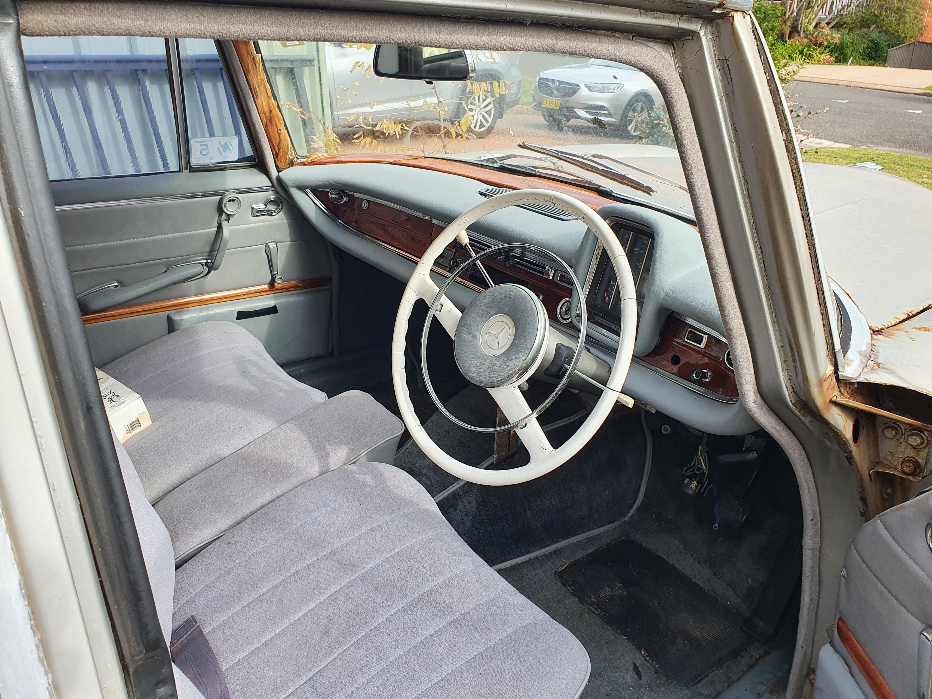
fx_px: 700
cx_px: 466
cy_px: 350
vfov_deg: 53.1
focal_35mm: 26
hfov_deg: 67.3
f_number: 2.4
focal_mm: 4.32
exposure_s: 1/362
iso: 50
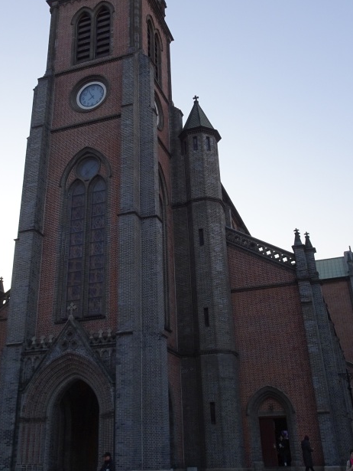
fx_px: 530
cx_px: 155
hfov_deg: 36.8
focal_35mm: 39
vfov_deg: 47.5
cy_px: 180
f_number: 3.5
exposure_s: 1/160
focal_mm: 4.1
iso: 80
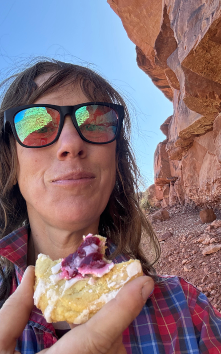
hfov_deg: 39.3
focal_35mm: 32
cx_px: 92
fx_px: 308
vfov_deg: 59.6
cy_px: 176
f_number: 1.9
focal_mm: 2.7
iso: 32
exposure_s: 1/172
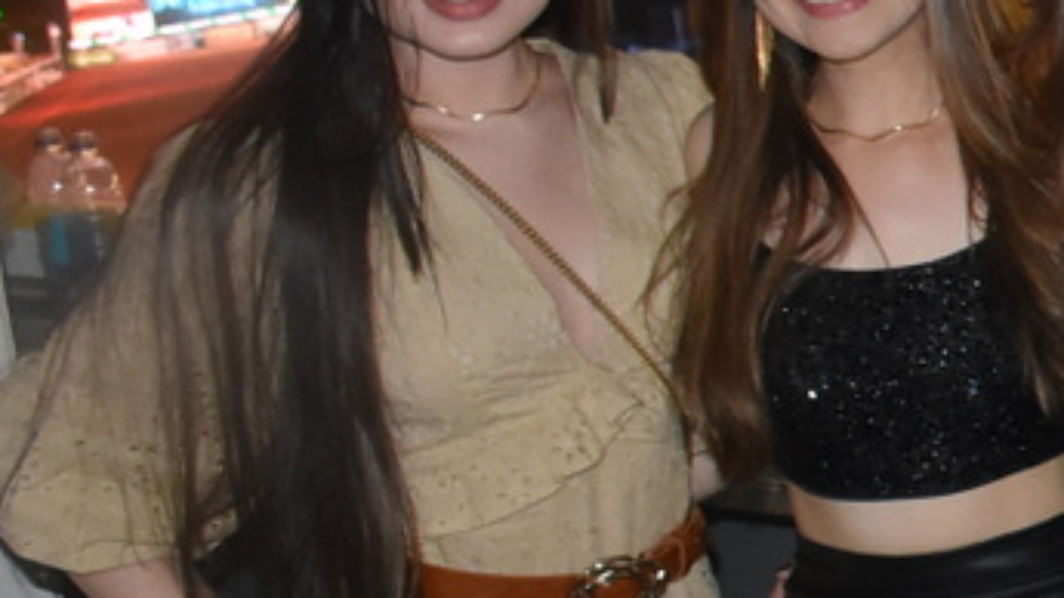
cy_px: 308
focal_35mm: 115
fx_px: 3244
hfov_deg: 15.1
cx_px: 2119
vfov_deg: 10.5
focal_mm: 18
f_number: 5.6
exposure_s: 1/60
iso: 1600
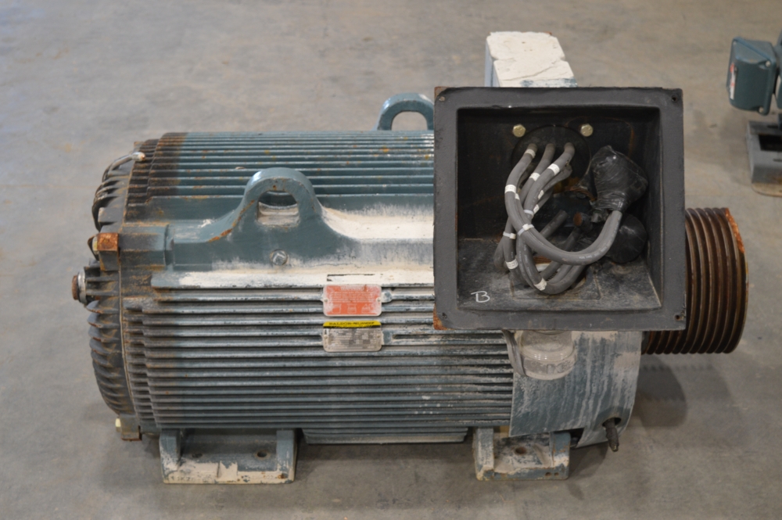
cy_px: 260
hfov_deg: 35.1
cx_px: 391
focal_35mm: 57
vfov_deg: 23.7
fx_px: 1237
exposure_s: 1/15
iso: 560
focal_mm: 38
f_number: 4.8
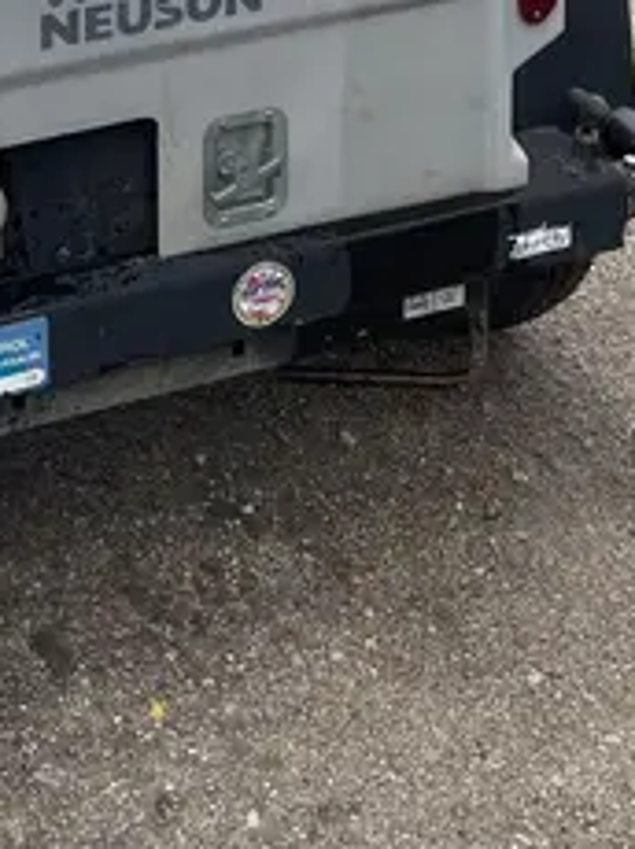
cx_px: -52
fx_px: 2034
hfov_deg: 17.2
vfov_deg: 20.7
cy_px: -360
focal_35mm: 83
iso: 50
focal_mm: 4.2
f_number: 1.6
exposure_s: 1/779
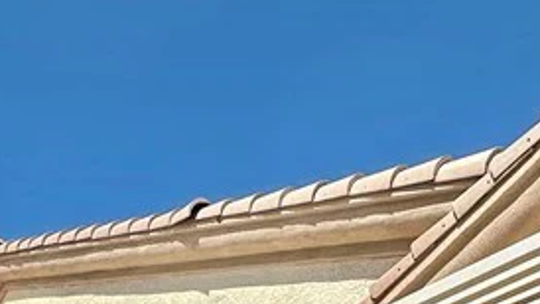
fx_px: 816
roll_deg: +0.7
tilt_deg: +4.0
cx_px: 59
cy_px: 659
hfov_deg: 34.7
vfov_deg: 15.4
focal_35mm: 57
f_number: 2.2
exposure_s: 1/3205
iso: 50
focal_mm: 2.22
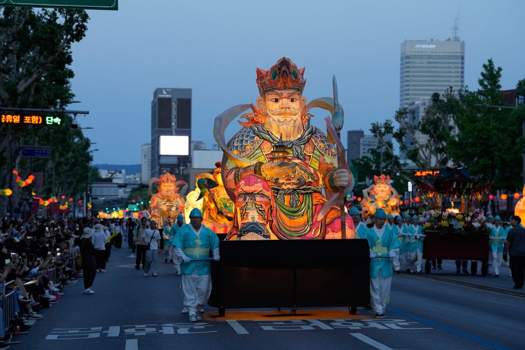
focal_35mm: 109
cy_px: 175
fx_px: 1589
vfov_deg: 12.6
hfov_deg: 18.8
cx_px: 262
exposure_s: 1/500
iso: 2000
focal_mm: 109
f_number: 4.5
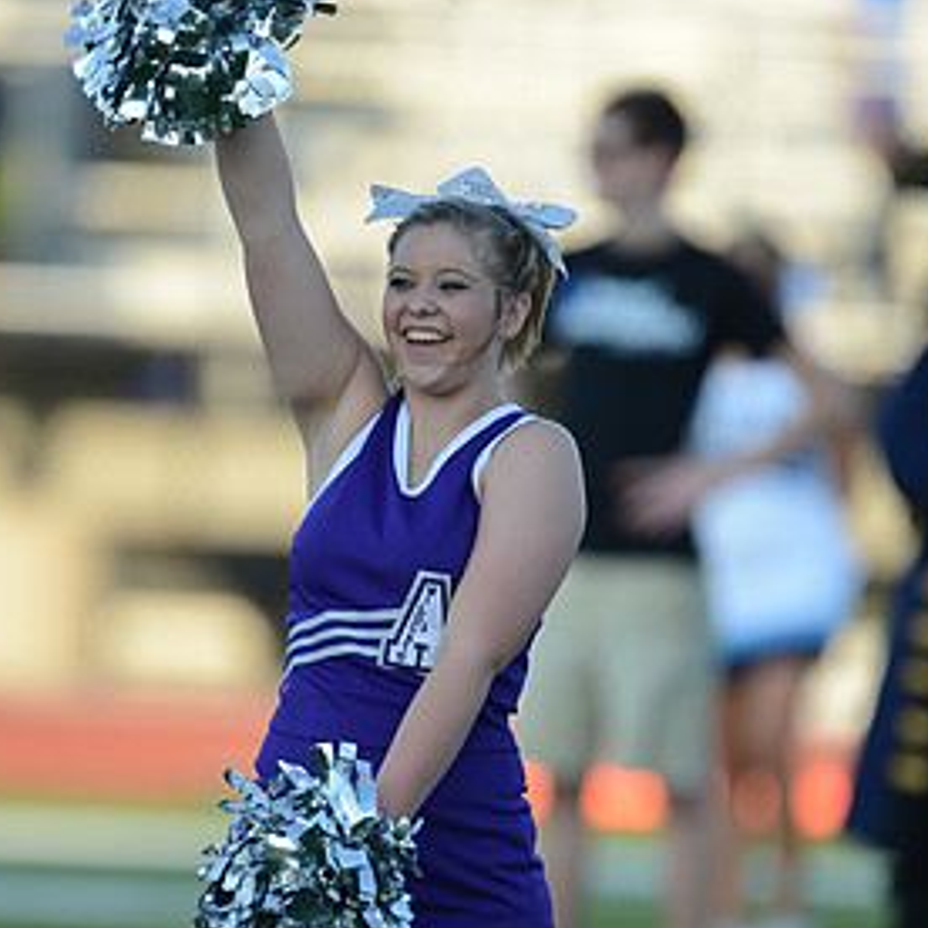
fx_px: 29754
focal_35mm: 981
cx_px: 390
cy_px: 562
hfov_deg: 1.8
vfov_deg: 1.8
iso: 800
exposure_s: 1/2000
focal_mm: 550
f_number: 4
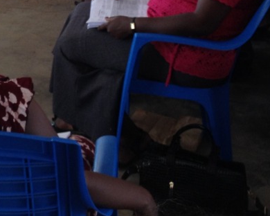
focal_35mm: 112
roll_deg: +1.3
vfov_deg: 13.1
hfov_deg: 16.5
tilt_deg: -11.1
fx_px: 895
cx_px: -42
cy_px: -88
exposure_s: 1/30
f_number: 2.4
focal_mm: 4.28
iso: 50
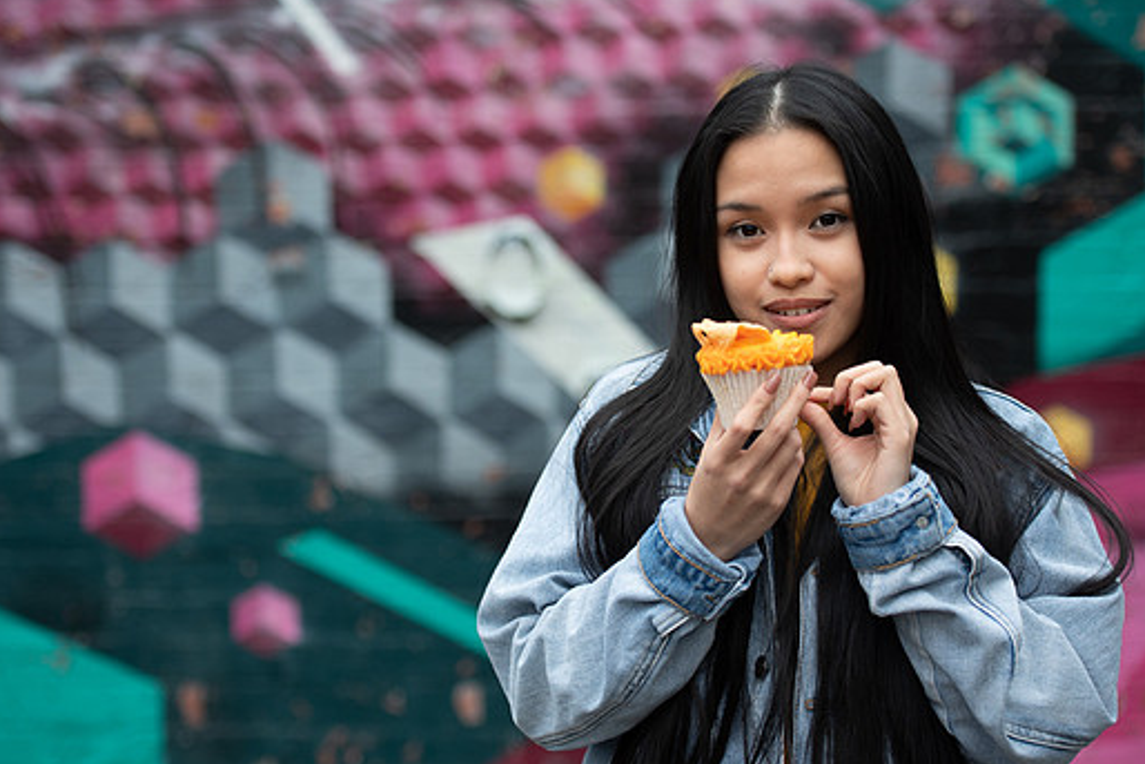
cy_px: 382
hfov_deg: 25.7
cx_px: 568
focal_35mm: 79
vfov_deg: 17.3
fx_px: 2513
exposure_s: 1/125
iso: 250
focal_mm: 70
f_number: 2.8
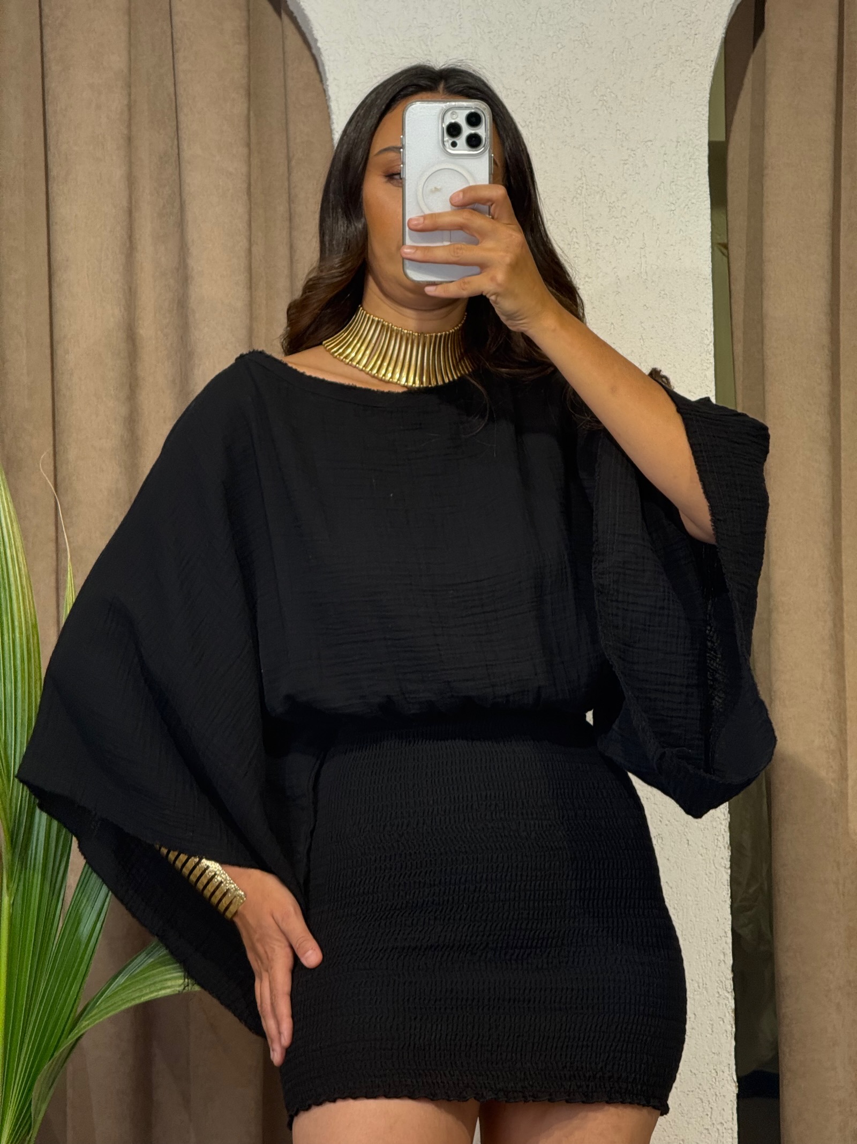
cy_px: 572
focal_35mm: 120
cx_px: 428
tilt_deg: -18.7
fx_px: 3962
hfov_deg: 12.3
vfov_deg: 16.4
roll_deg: +1.0
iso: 200
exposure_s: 1/99
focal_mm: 15.66
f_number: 2.8
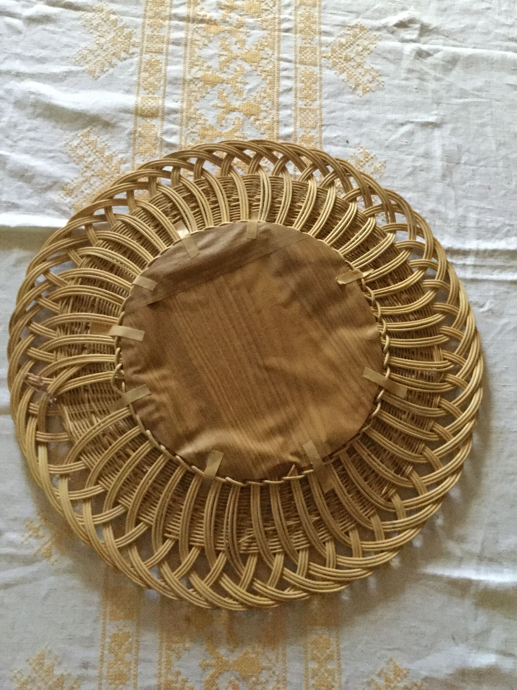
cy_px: 345
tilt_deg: -74.1
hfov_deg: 45.4
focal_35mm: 31
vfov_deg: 58.4
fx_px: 617
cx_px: 258
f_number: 2.4
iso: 400
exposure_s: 1/17
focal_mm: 3.3
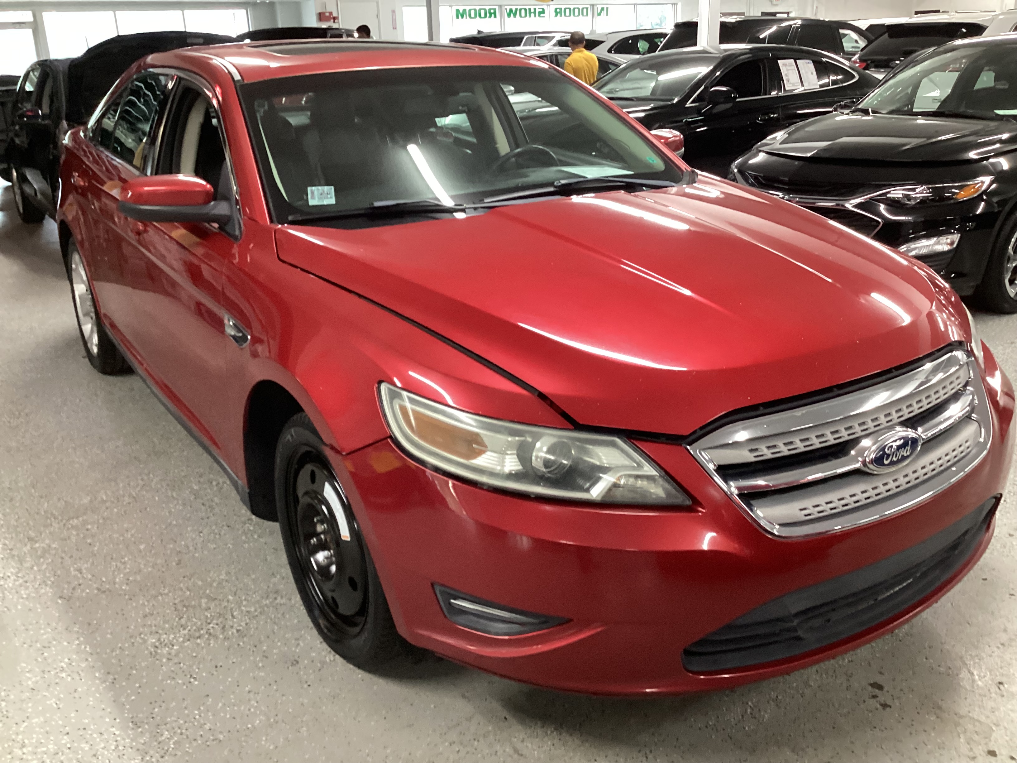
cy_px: 382
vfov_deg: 45.4
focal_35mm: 31
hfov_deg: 58.4
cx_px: 508
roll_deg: +1.7
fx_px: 911
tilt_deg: -21.1
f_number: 2.4
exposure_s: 1/33
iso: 320
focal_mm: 3.3
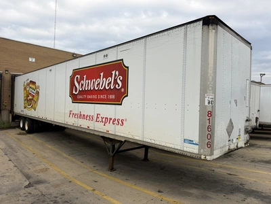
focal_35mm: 24
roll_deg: -2.5
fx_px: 188
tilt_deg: -2.2
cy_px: 102
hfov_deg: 71.6
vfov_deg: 56.8
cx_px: 136
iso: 80
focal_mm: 6.76
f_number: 1.78
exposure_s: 1/2000
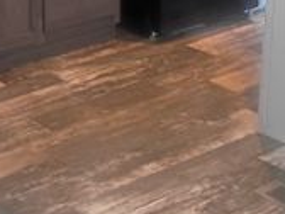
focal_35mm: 92
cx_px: -118
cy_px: -82
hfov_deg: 19.2
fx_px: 757
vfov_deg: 15.2
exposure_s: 1/30
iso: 1135
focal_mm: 4.27
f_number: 1.8
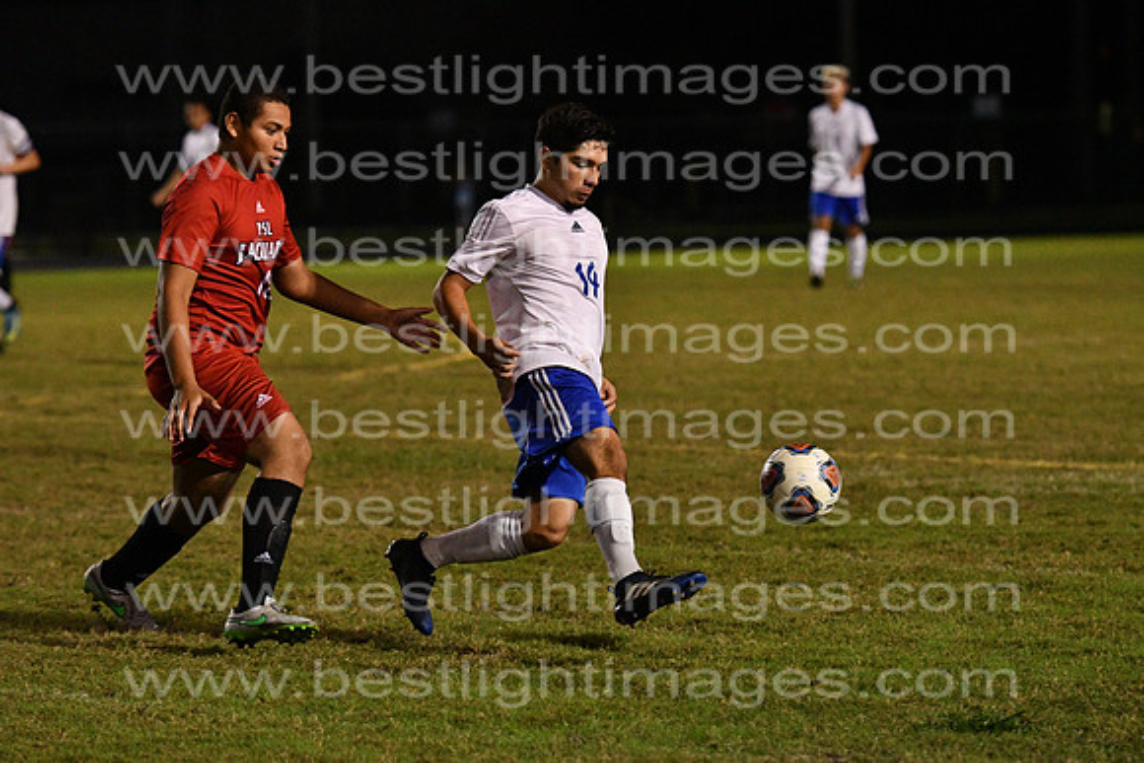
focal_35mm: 202
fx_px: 6436
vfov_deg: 6.8
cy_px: 382
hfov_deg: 10.2
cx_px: 572
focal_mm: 135
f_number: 4
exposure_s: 1/1000
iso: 6400
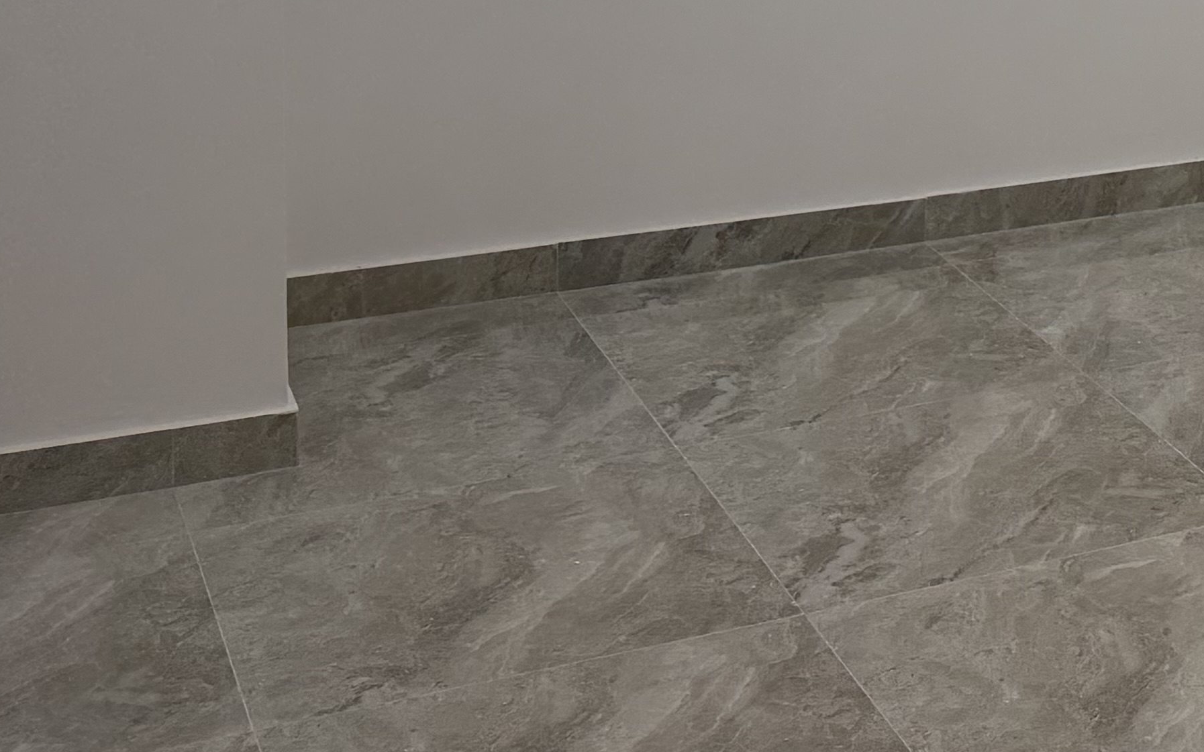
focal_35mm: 81
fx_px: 2658
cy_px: -264
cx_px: 1750
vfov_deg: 15.3
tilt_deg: -6.6
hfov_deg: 21.8
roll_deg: -2.7
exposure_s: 1/121
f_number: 1.78
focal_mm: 6.76
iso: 64
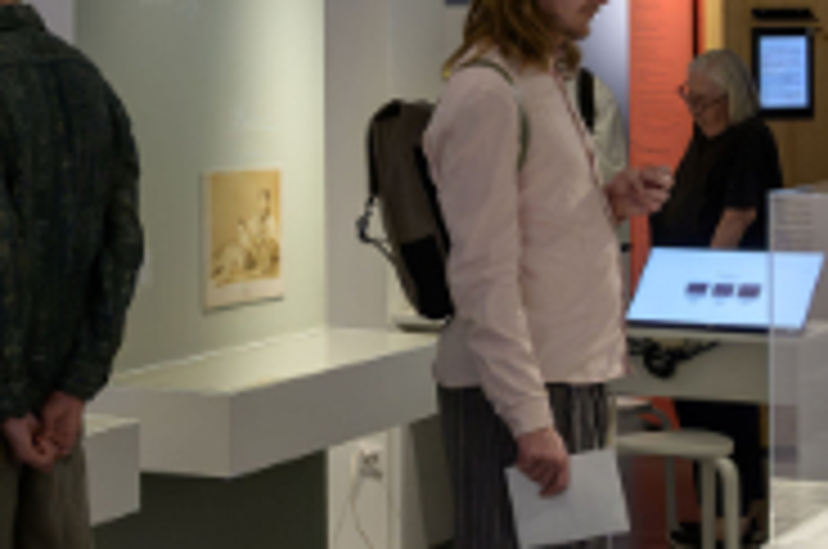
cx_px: 504
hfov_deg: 20.2
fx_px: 2319
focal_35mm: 101
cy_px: 158
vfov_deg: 13.5
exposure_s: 1/20
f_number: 5
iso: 1600
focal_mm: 29
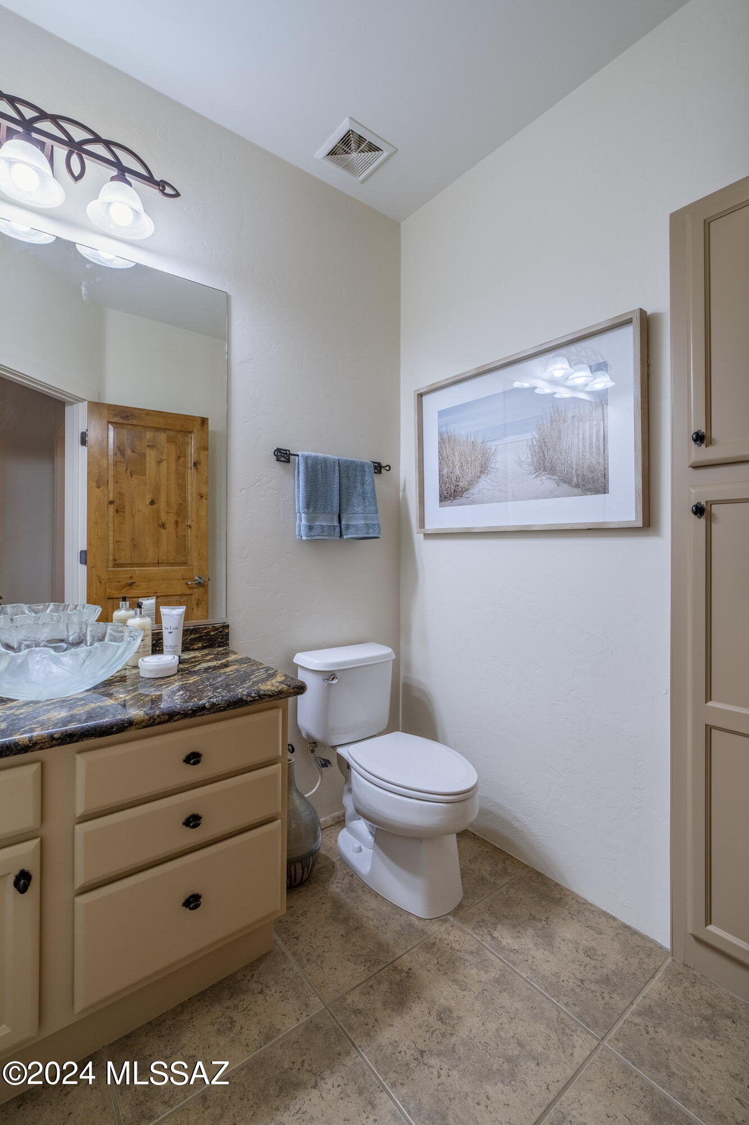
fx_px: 437
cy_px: 562
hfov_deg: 81.2
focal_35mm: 14
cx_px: 374
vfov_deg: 104.3
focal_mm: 14
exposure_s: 1/80
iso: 200
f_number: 10
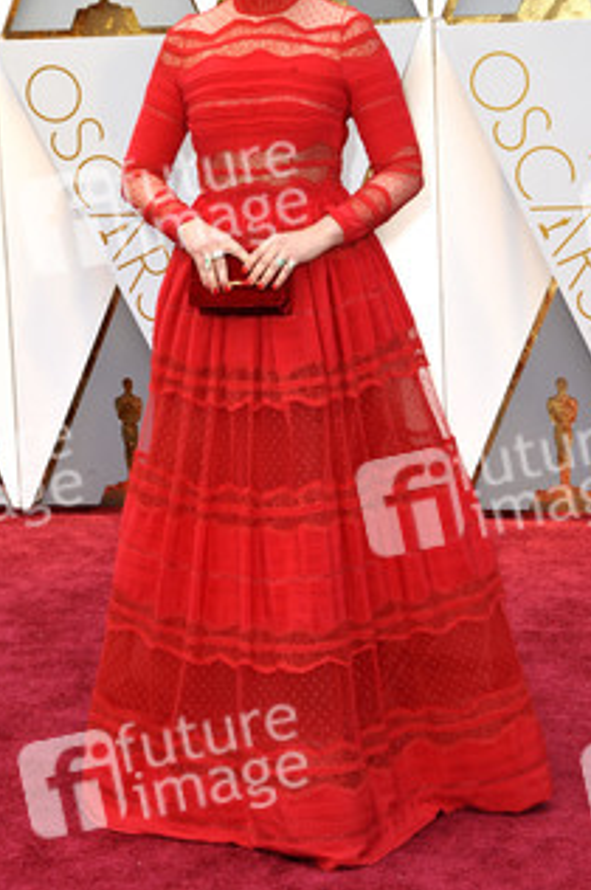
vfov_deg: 19.6
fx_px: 2566
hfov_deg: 13.1
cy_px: 349
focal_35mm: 104
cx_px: 246
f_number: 8
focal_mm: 82
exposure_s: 1/250
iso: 1000
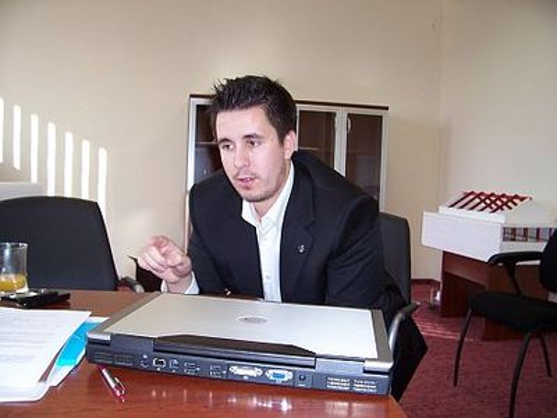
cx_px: 278
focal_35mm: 34
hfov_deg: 54.0
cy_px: 209
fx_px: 547
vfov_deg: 41.8
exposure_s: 1/60
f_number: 2.7
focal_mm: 5.6
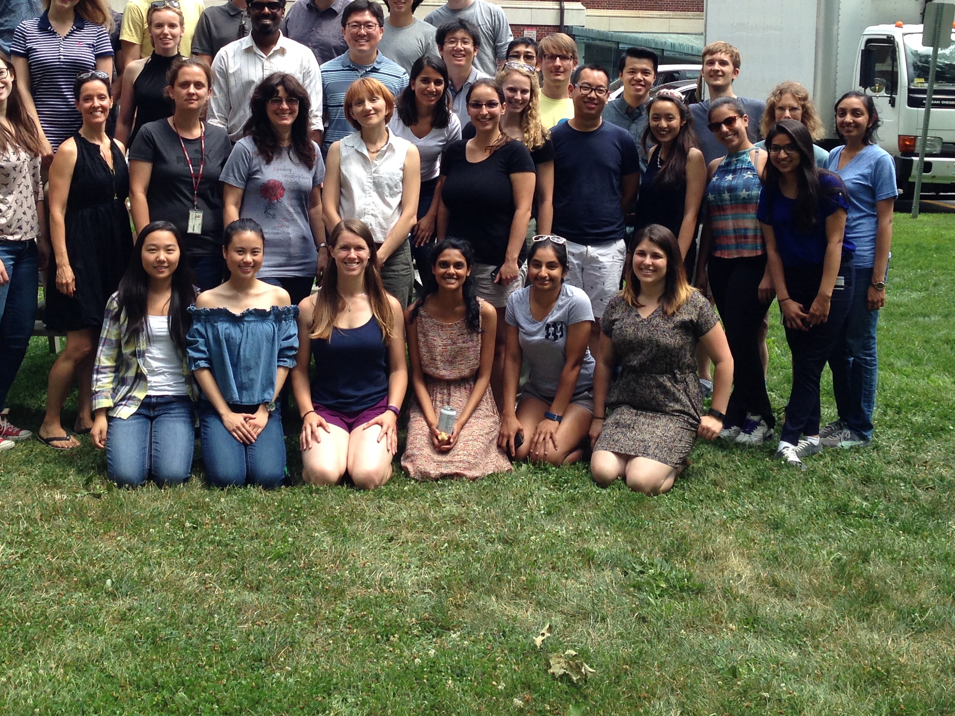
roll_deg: -2.4
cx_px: 419
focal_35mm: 53
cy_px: 160
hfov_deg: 36.1
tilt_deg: -2.5
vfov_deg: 27.1
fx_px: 1462
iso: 50
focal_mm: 4.12
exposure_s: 1/303
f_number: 2.4
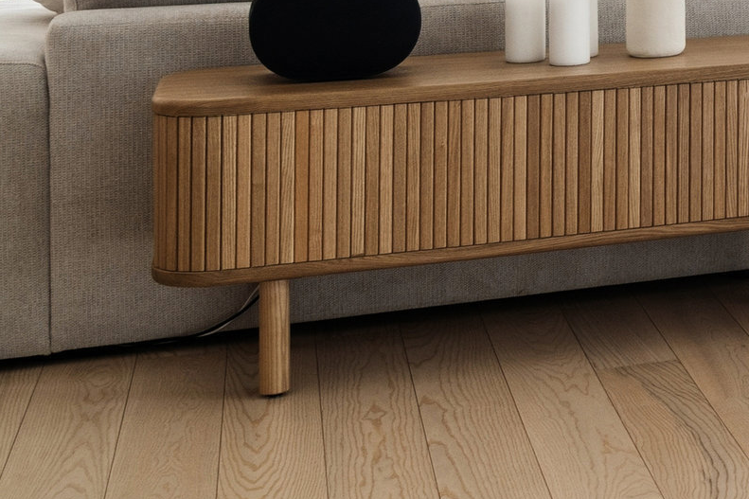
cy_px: -240
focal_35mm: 91
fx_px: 1893
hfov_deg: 17.6
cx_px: 1382
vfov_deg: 14.1
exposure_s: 1/30
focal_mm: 16
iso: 200
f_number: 8
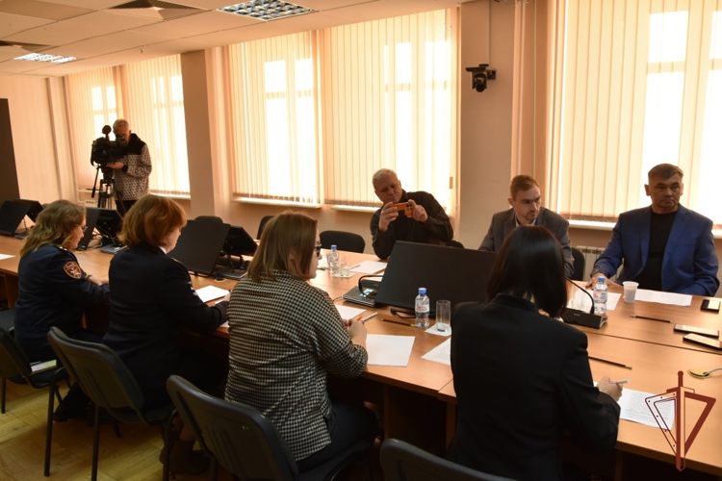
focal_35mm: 27
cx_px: 361
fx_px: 541
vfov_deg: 47.9
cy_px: 240
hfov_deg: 67.4
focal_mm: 18
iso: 640
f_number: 6.3
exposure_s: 1/80
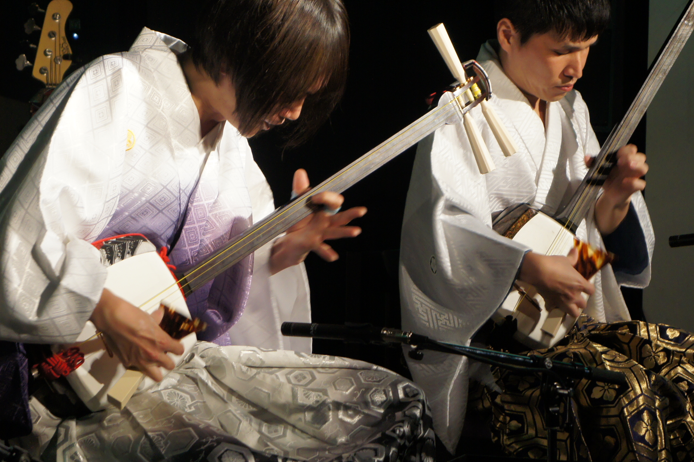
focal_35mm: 148
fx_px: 2849
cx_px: 389
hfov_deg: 13.9
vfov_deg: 9.3
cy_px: 143
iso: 500
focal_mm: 55
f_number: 5.6
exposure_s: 1/100
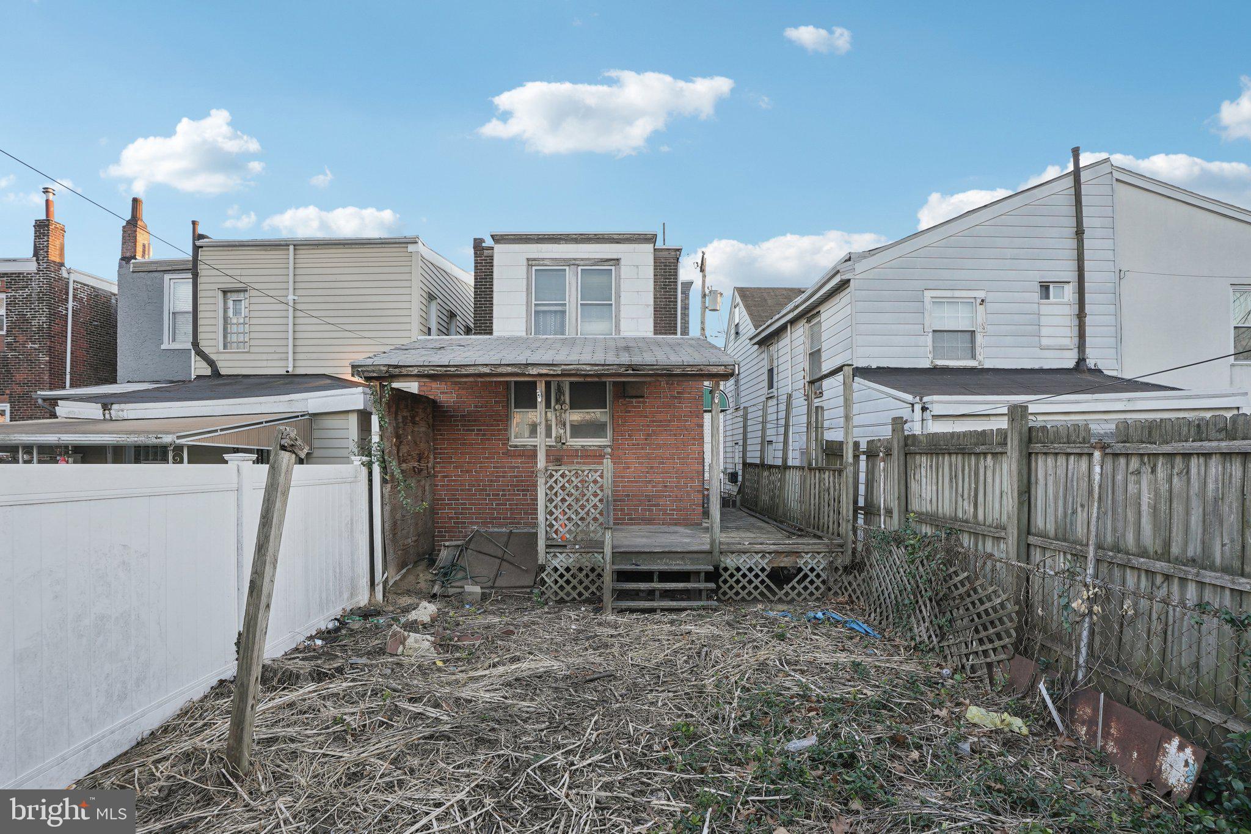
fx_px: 556
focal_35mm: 16
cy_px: 417
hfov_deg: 96.7
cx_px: 626
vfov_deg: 73.7
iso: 100
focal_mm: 16
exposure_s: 1/10
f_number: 8
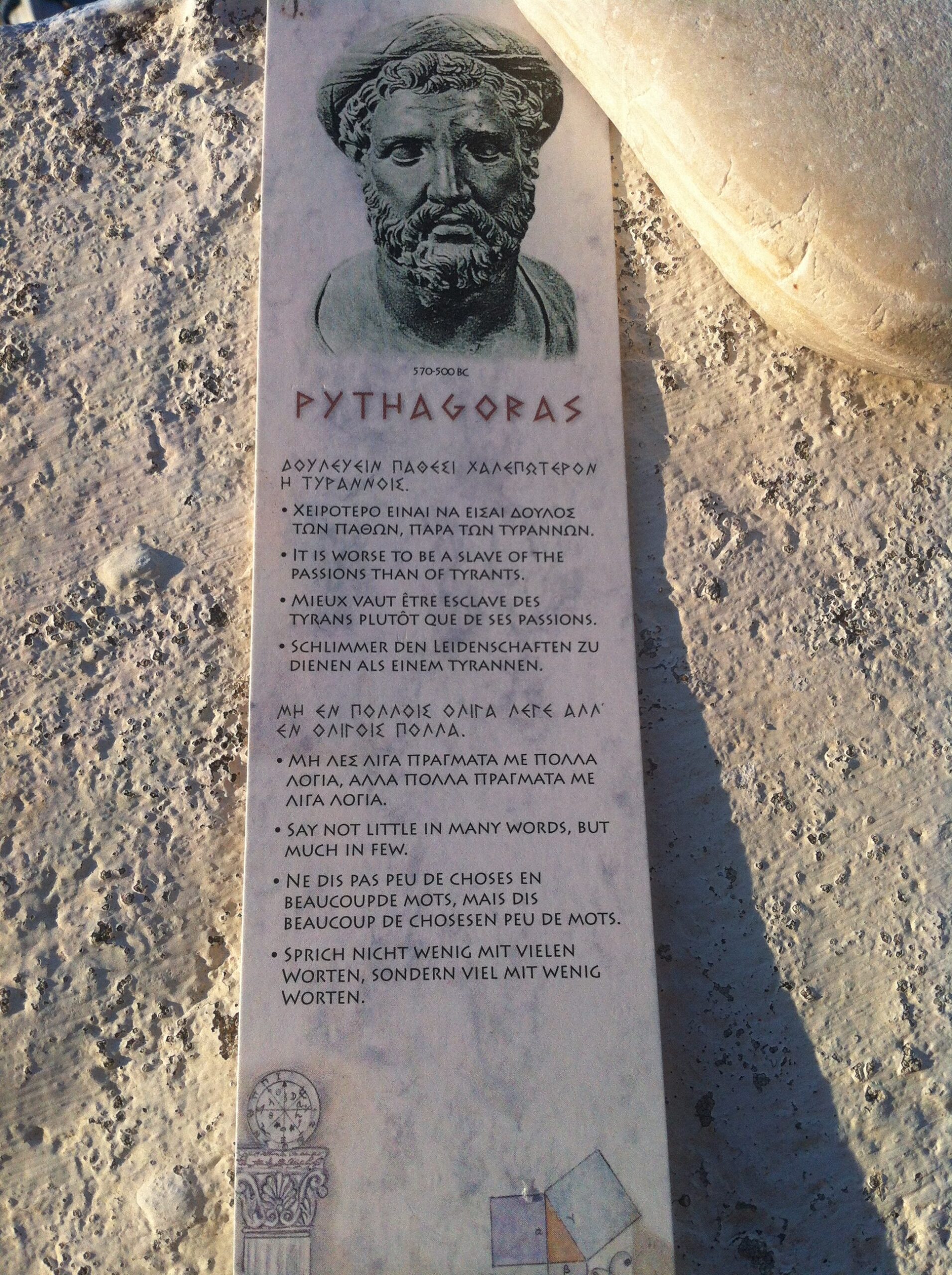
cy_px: 638
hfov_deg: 40.6
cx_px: 476
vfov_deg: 52.7
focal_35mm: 35
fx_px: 1287
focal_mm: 3.85
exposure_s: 1/1508
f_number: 2.8
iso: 80
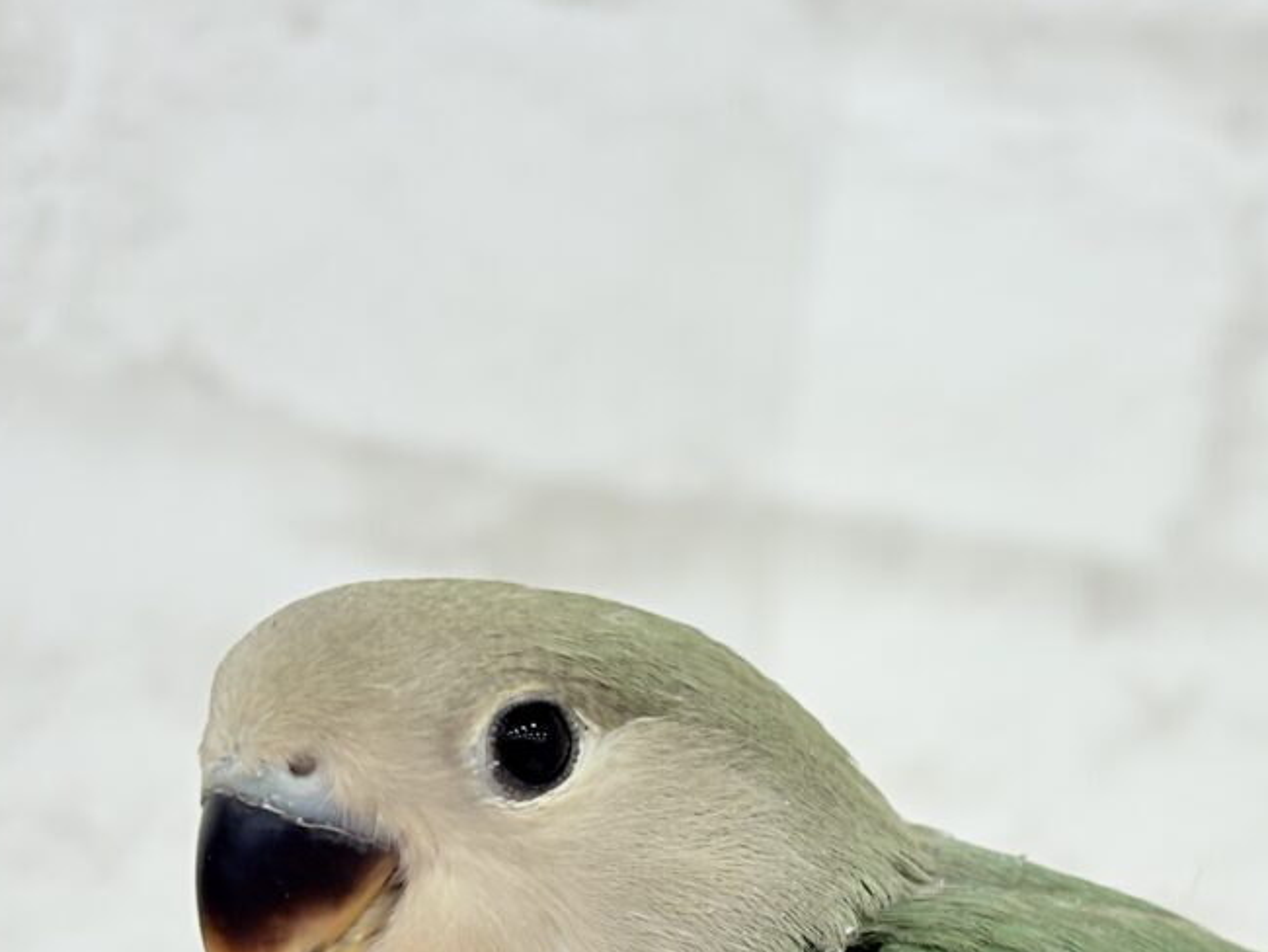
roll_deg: -8.0
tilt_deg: -3.4
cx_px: 897
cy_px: 837
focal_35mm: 96
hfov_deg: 20.3
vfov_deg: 15.3
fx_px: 3518
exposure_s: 1/100
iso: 80
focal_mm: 5.96
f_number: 1.6
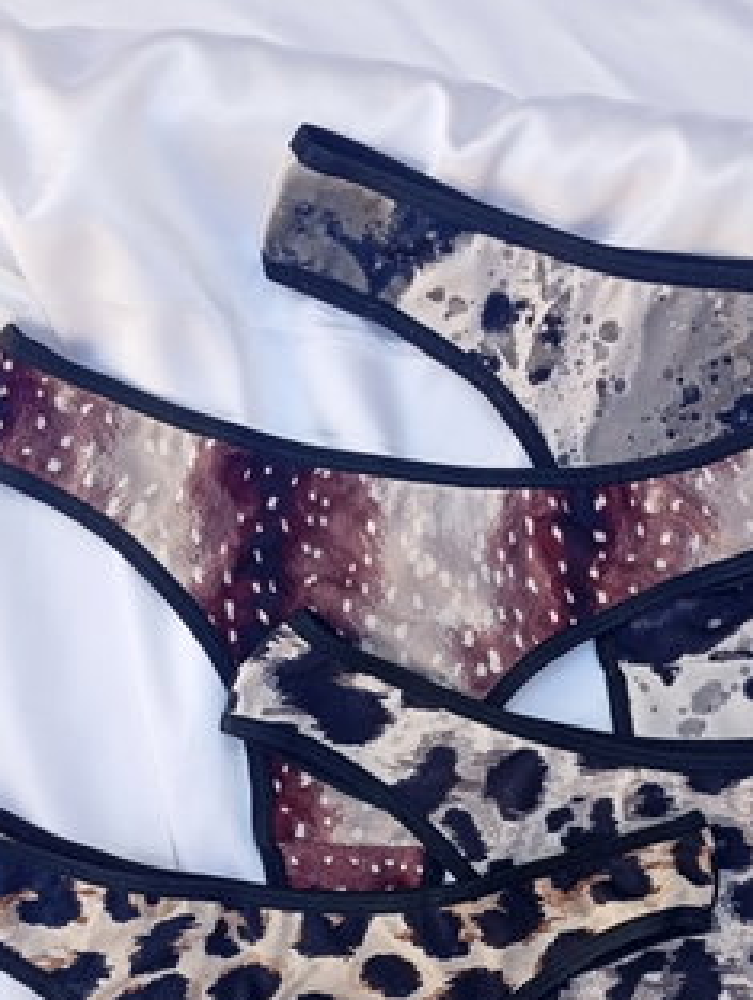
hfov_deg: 31.3
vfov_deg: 39.6
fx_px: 1331
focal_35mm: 46
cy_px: 793
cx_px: 513
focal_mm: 3.98
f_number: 1.8
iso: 52
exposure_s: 1/100
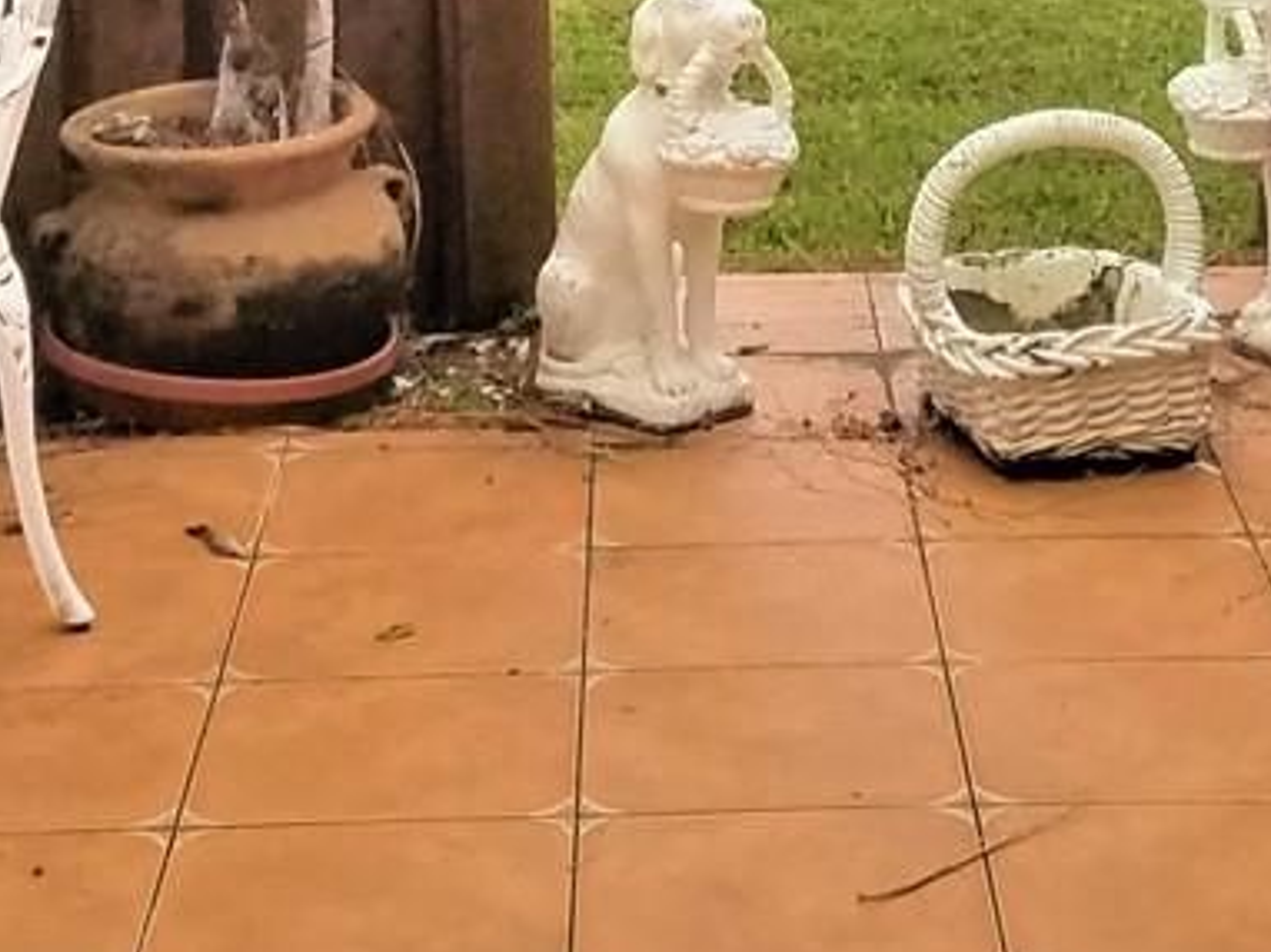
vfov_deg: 12.8
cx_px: 875
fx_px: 4000
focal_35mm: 109
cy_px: -523
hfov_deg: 18.0
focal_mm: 4.2
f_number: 1.7
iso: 50
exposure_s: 1/482
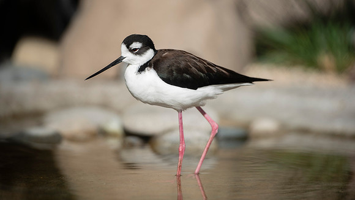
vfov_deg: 5.8
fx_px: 1972
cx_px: 178
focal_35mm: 210
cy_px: 81
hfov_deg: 10.3
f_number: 2.8
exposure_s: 1/1600
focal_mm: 200
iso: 100
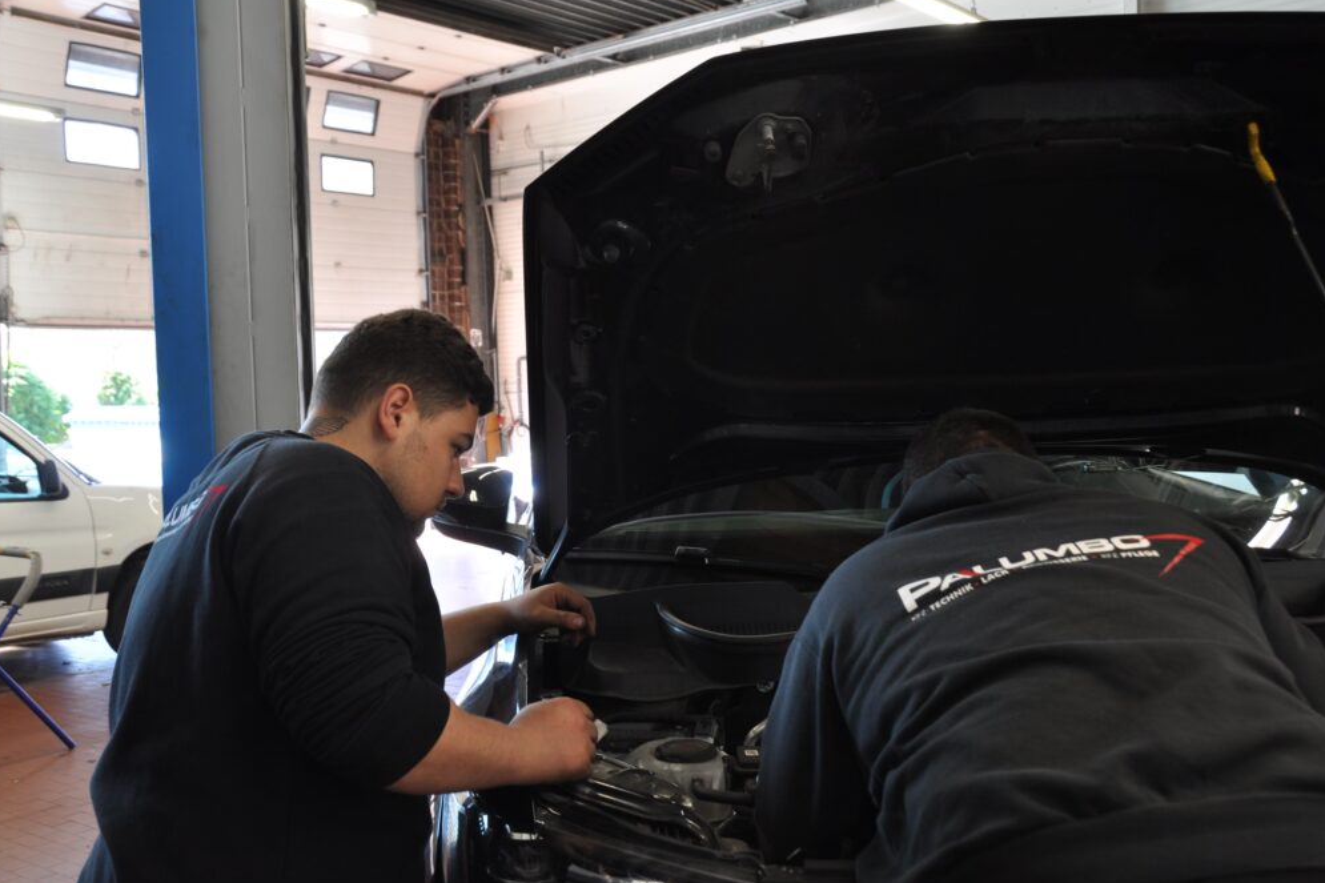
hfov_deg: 51.9
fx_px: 1361
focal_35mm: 37
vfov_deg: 35.9
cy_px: 437
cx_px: 647
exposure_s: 1/30
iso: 280
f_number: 5.6
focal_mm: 24
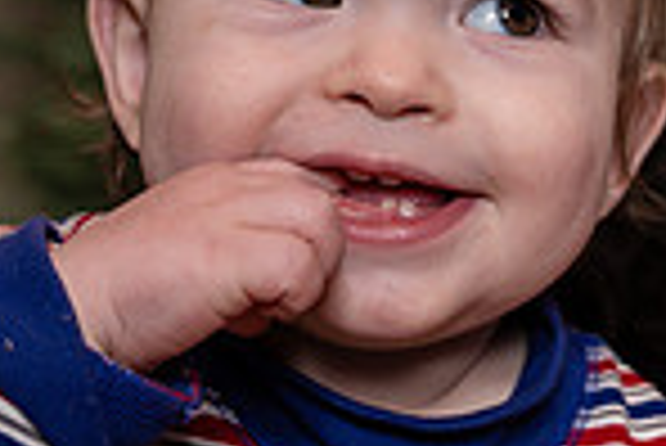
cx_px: 580
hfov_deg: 15.7
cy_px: 250
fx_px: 2389
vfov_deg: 10.7
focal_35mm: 129
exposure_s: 1/250
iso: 250
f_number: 4
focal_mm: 33
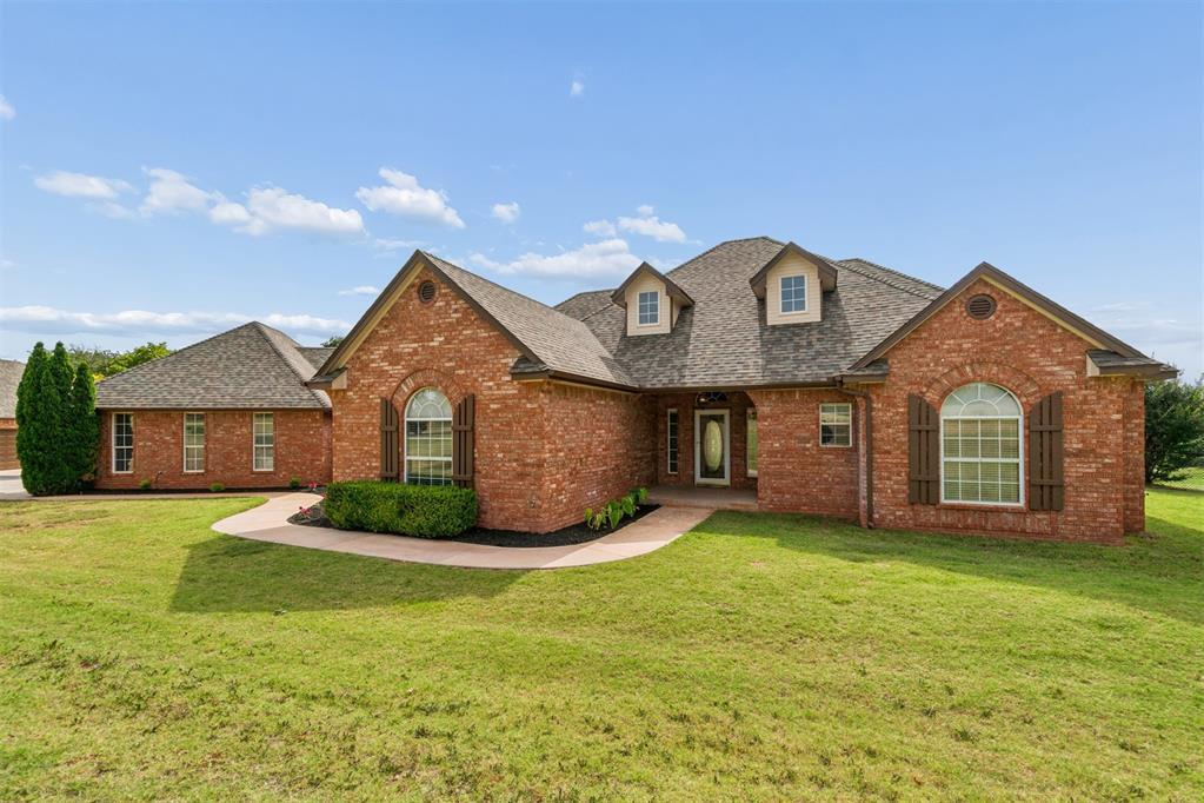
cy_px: 402
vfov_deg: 77.3
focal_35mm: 15
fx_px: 502
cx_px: 602
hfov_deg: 100.4
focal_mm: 10
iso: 100
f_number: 9
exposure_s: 1/500
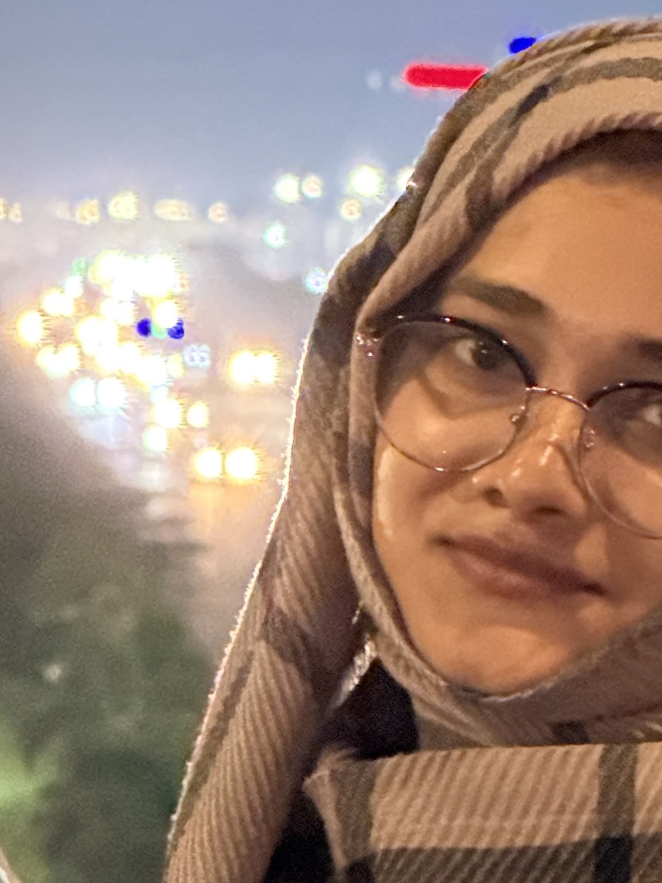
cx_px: 698
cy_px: 778
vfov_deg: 5.9
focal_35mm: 338
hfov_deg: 4.4
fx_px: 8617
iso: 2500
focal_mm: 16.89
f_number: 2.8
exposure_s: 1/25
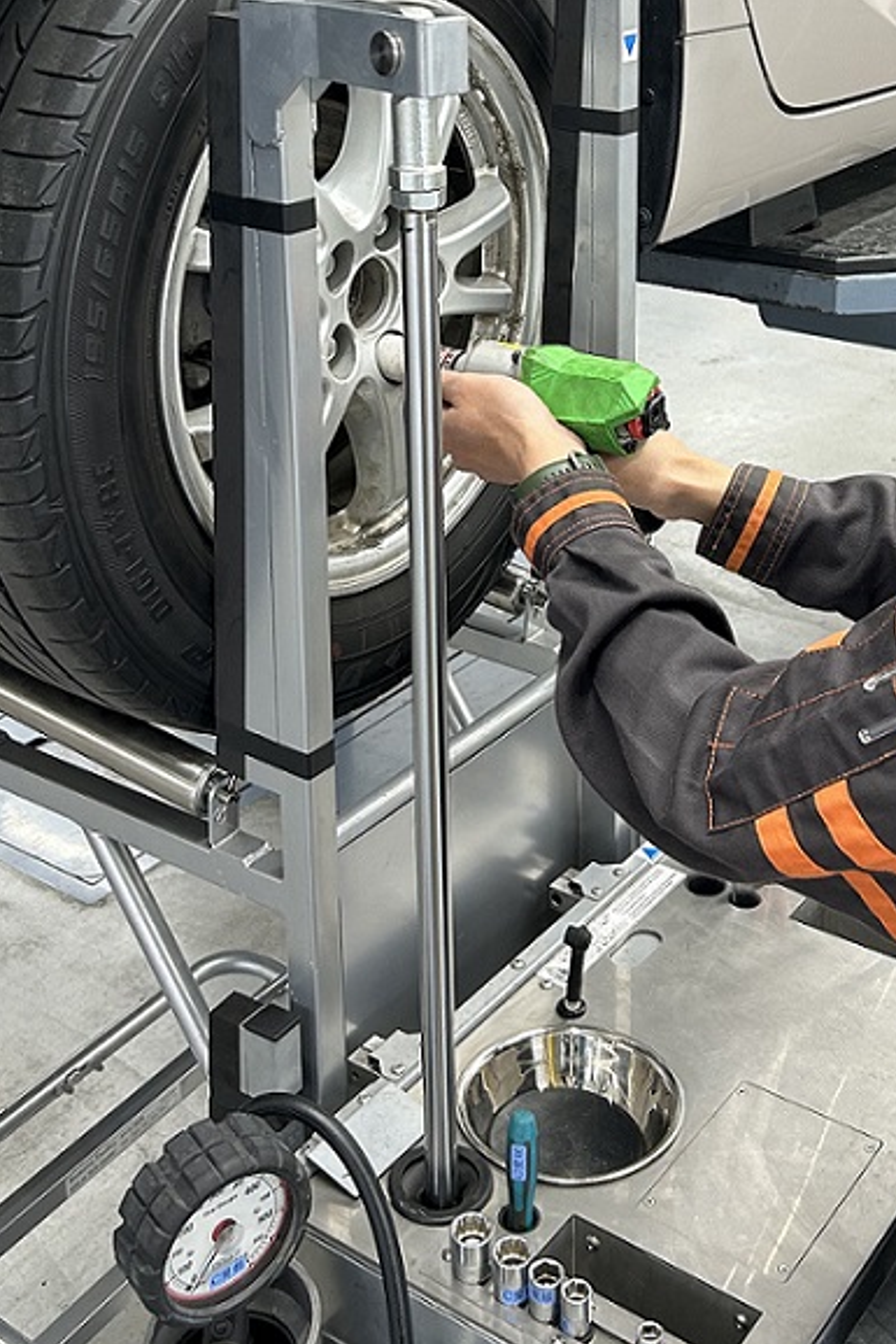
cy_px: 273
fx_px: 1828
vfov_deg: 38.8
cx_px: 536
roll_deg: -0.2
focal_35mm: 49
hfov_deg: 27.5
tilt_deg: -15.1
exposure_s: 1/120
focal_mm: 5.7
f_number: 1.5
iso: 100
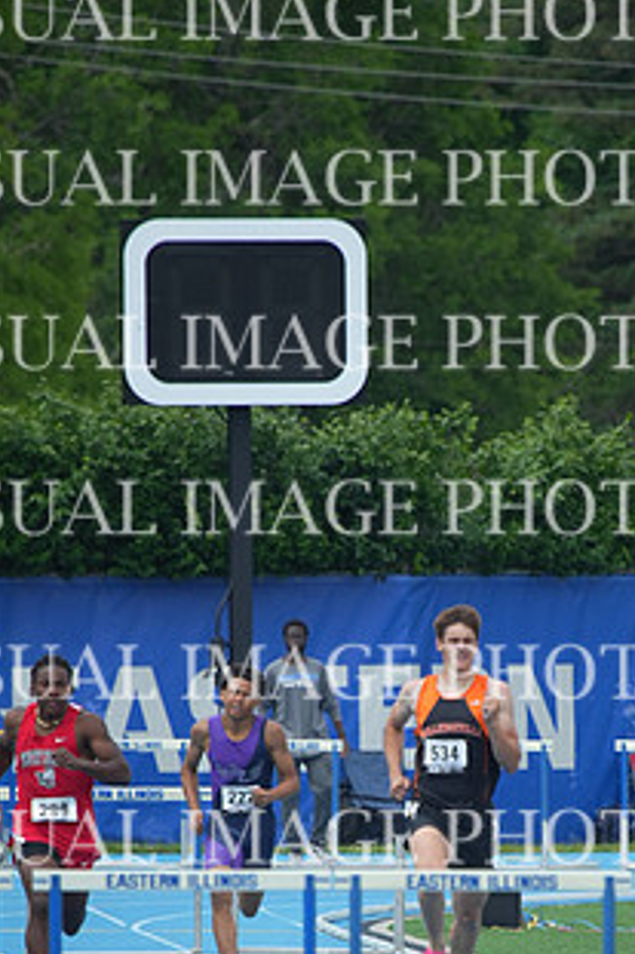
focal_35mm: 747
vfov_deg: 2.8
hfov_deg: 1.8
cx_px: 422
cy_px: 755
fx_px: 19785
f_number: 5.6
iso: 400
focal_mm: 400
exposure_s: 1/1250
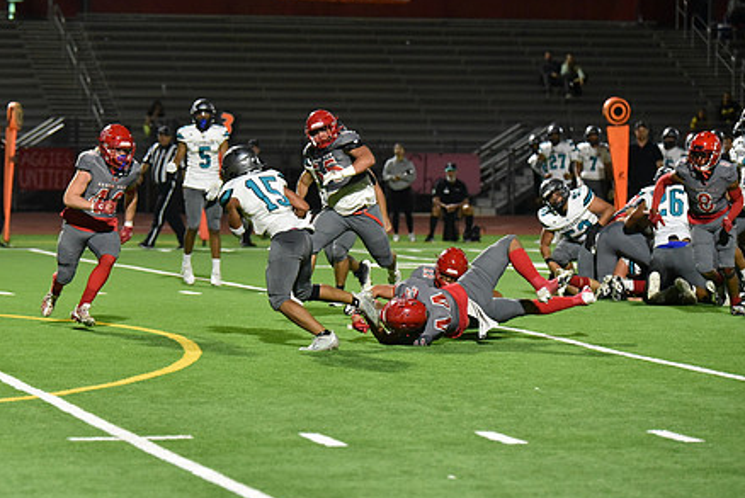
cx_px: 274
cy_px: 237
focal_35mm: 172
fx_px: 3563
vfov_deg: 8.0
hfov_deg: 11.9
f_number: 2.8
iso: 8000
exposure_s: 1/1000
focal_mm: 130
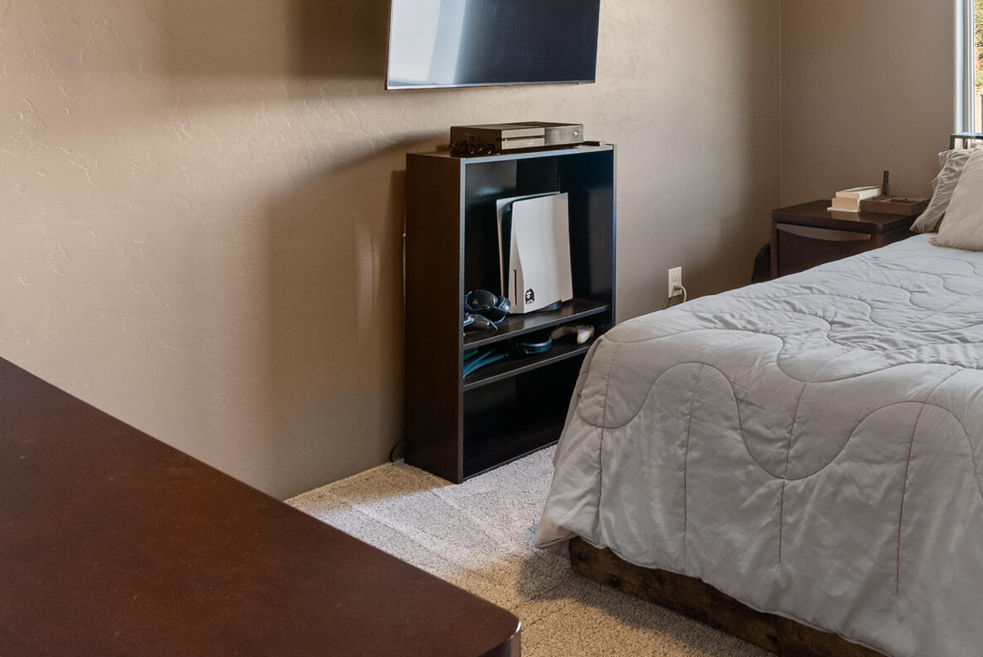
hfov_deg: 49.6
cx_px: 888
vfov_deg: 36.7
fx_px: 929
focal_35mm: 34
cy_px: 77
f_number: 8
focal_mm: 16
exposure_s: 1
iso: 400
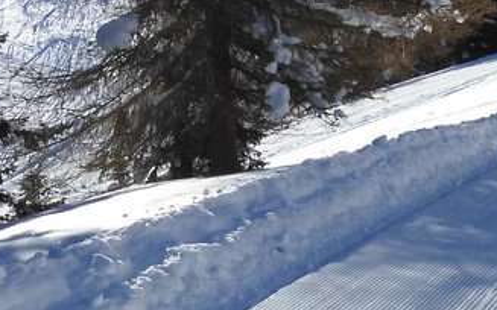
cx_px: 625
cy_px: 76
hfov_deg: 24.7
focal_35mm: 74
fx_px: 1002
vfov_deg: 17.5
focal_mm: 4.3
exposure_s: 1/2000
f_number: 3.4
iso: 100
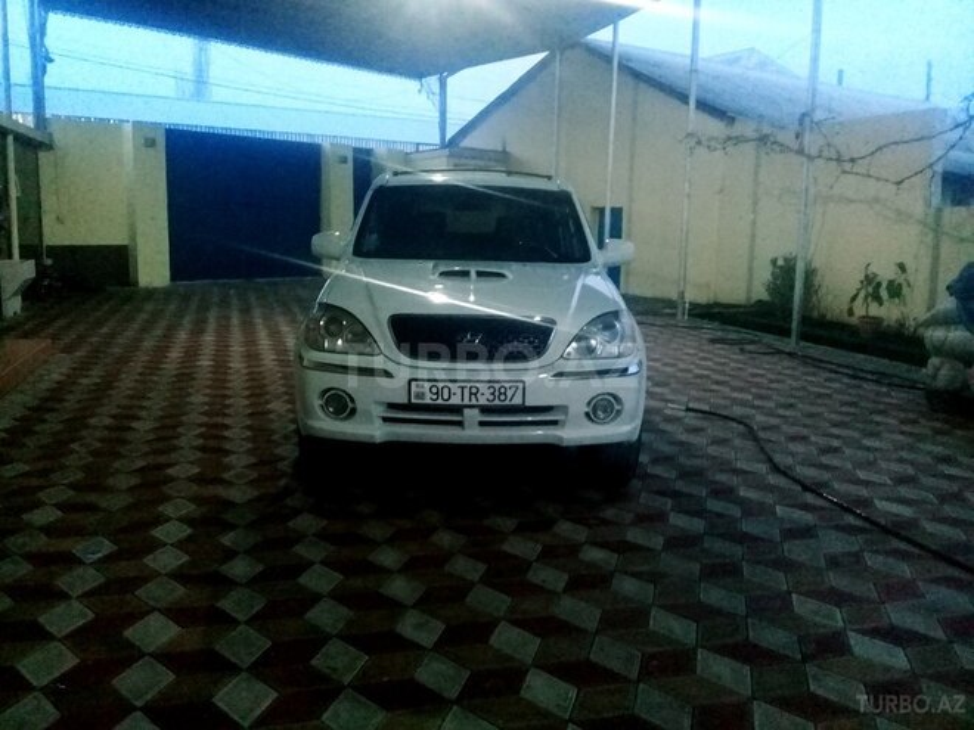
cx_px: 487
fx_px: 872
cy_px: 365
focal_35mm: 31
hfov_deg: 58.4
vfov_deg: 45.4
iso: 500
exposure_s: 1/17
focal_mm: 3.3
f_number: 2.2
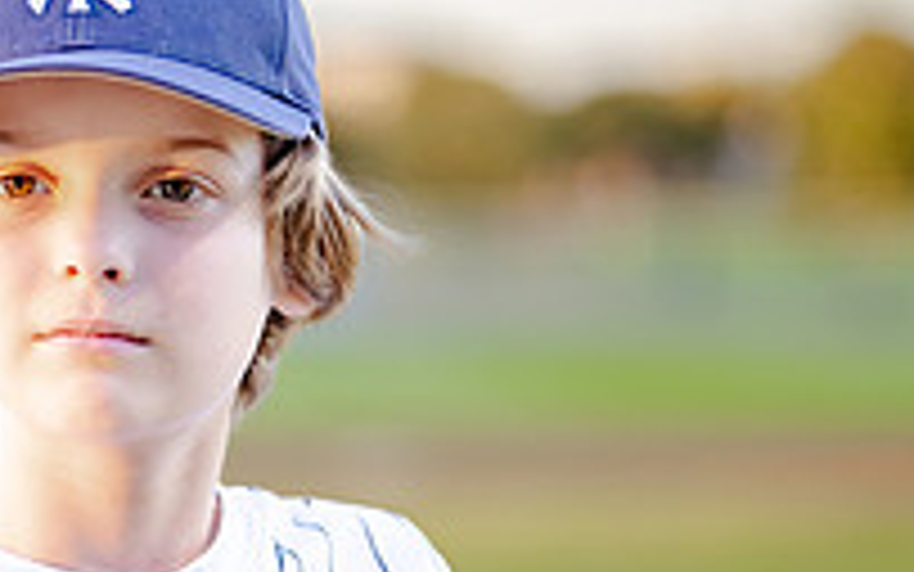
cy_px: 541
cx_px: 140
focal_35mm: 179
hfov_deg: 11.6
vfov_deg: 7.3
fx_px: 4460
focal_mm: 50
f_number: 1.2
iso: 250
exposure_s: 1/1250
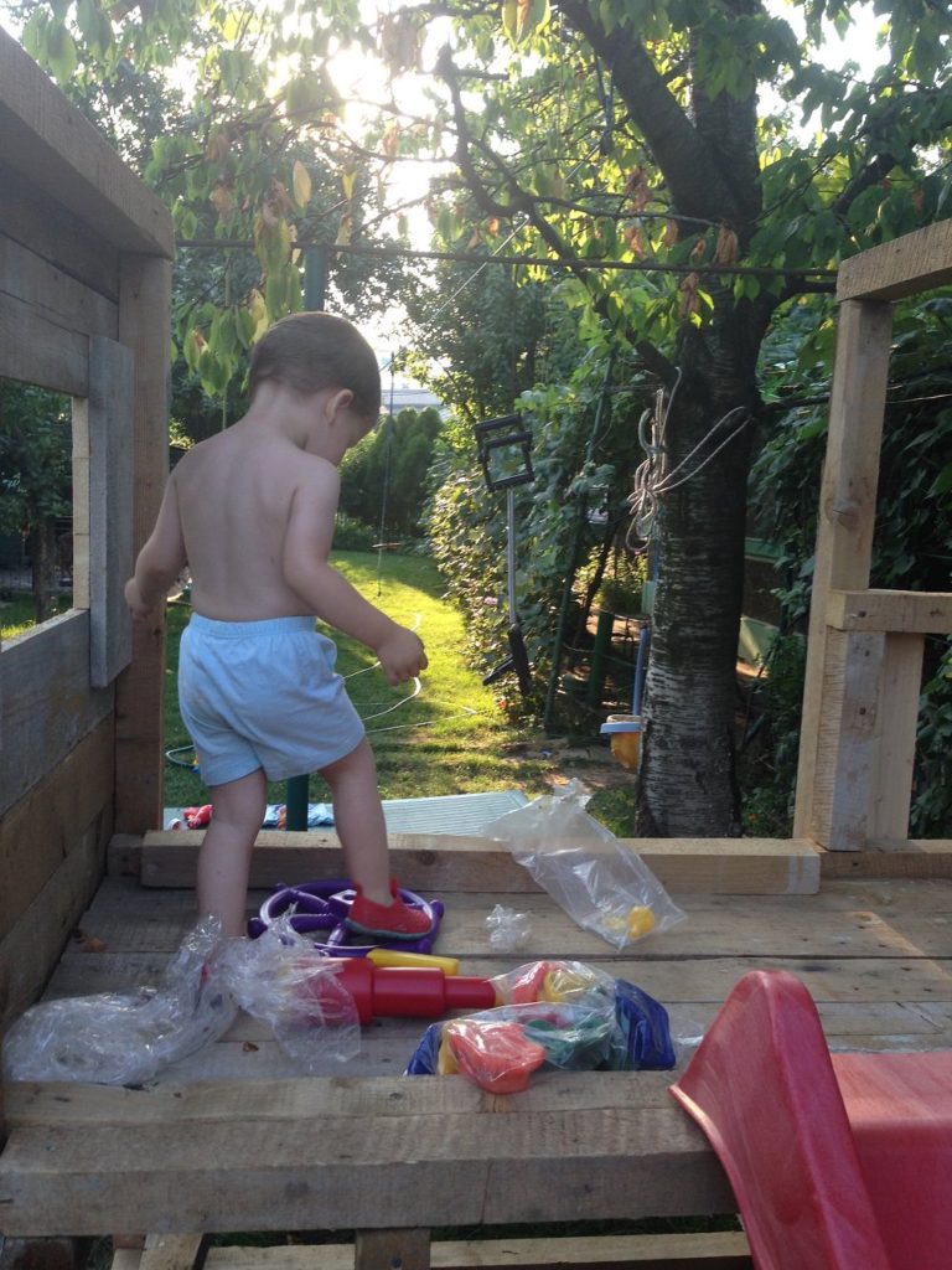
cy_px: 635
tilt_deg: -6.3
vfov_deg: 55.4
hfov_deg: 42.9
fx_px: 1210
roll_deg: -1.5
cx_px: 476
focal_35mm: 33
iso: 50
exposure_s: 1/120
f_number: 2.4
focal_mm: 4.12
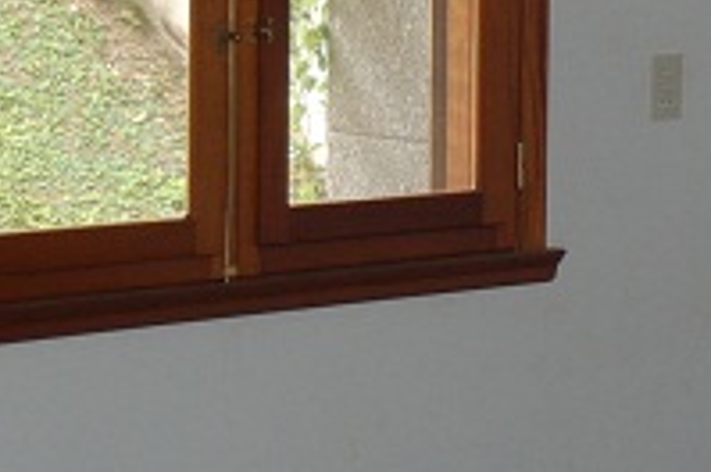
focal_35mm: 229
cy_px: 277
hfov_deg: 9.0
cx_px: 686
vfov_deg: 6.0
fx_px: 4515
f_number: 4.8
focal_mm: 38
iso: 400
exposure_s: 1/60
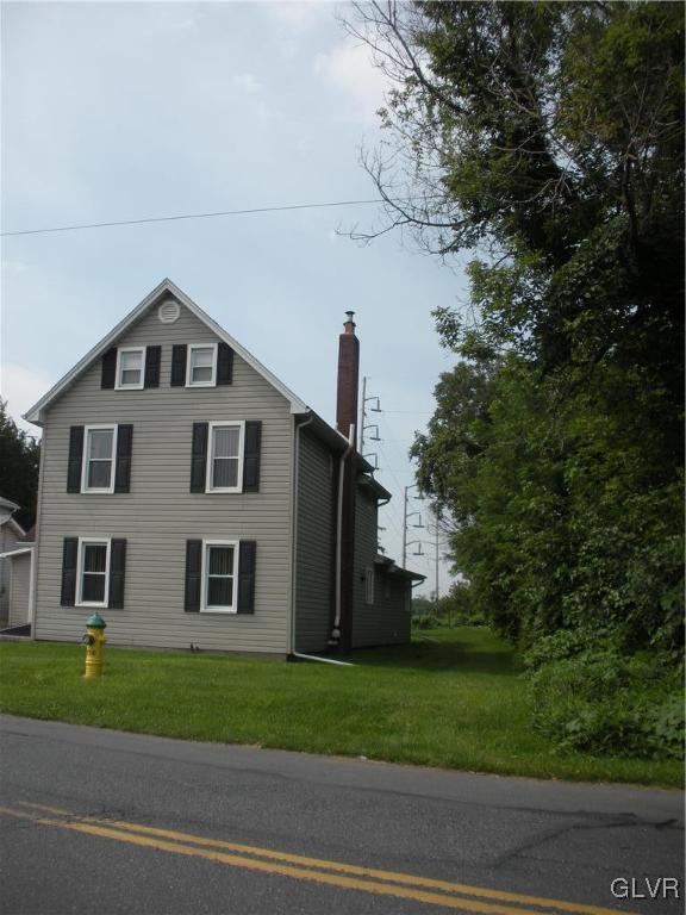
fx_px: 925
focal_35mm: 35
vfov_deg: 52.6
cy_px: 458
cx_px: 343
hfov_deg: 40.7
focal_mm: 6.3
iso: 64
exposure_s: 1/830
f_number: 3.5
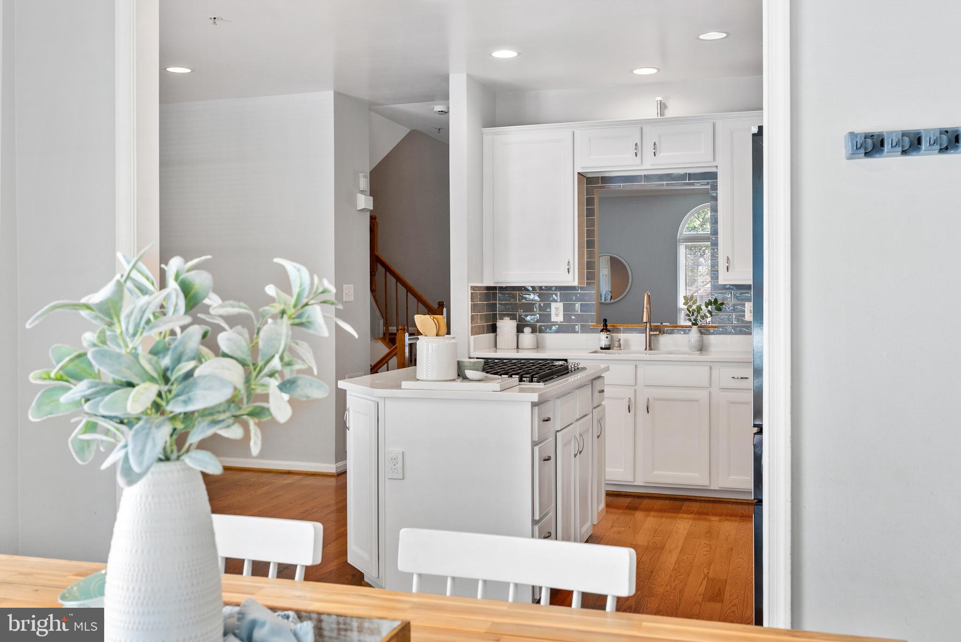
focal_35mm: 35
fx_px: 935
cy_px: 321
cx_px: 480
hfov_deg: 54.4
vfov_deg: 37.9
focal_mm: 35
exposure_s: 1/8
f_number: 8
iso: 320
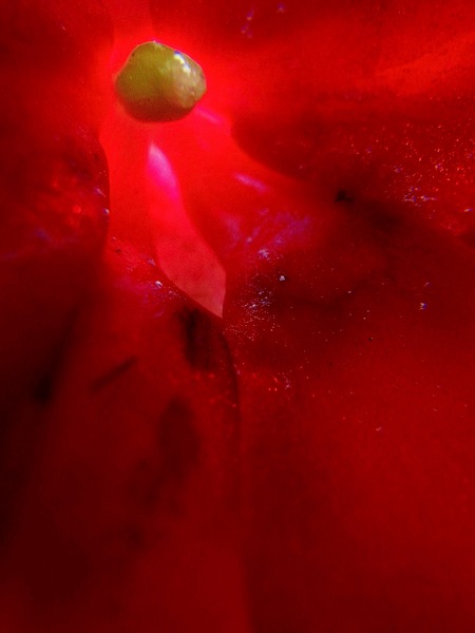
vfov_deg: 54.0
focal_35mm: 34
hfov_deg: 41.8
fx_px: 622
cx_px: 238
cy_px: 316
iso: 250
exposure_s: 1/30
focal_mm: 6.1
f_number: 3.8
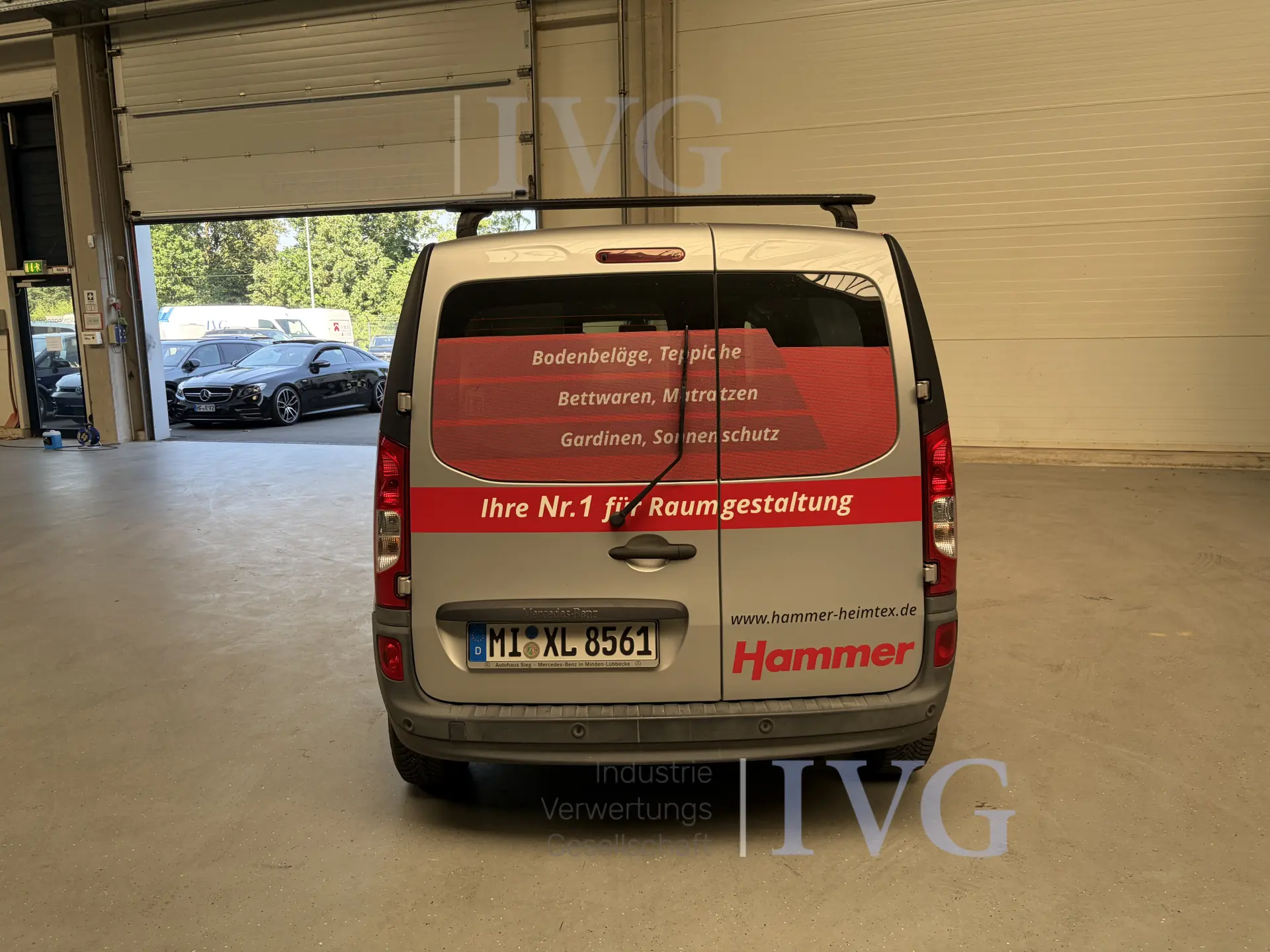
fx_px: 954
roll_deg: +2.8
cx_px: 635
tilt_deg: -6.8
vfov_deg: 53.1
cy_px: 476
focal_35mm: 26
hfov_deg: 67.3
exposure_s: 1/244
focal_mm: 5.96
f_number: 1.6
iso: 50
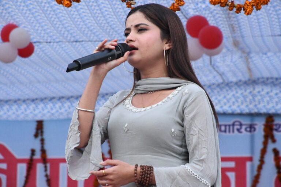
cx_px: 140
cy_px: 94
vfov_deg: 6.5
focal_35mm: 210
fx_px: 1639
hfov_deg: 9.8
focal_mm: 140
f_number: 5.6
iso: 8000
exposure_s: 1/800
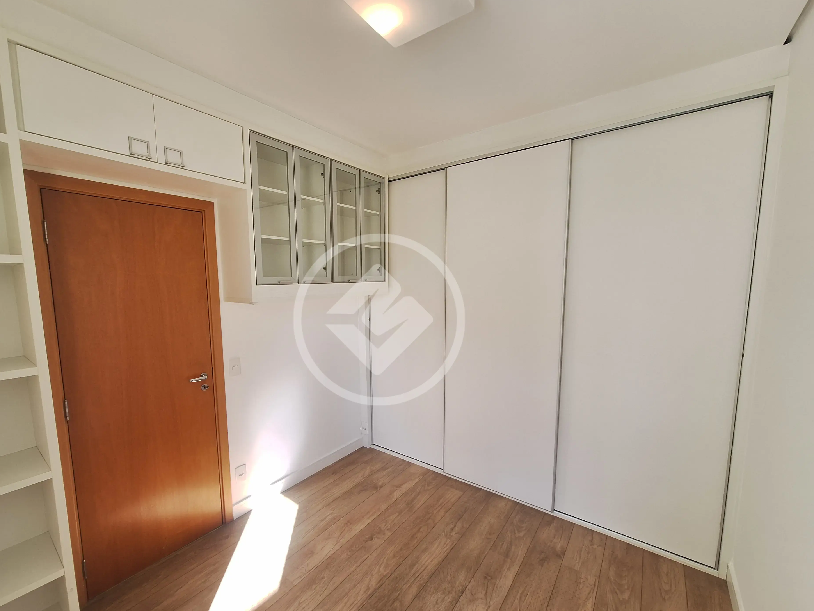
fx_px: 329
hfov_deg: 101.9
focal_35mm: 14
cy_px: 320
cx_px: 379
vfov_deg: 85.6
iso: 40
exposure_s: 1/120
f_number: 2.2
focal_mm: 1.74
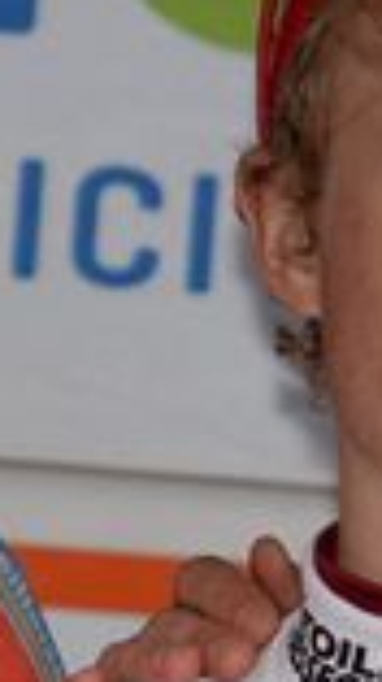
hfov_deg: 1.4
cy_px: 662
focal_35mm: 886
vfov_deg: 2.4
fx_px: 15998
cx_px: 1103
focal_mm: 130
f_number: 2.8
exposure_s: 1/250
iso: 200
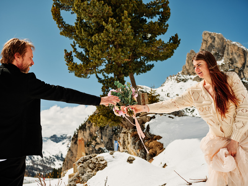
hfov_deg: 46.8
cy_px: 93
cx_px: 124
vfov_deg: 36.0
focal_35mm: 40
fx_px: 287
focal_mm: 50
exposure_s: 1/600
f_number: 5.6
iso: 100
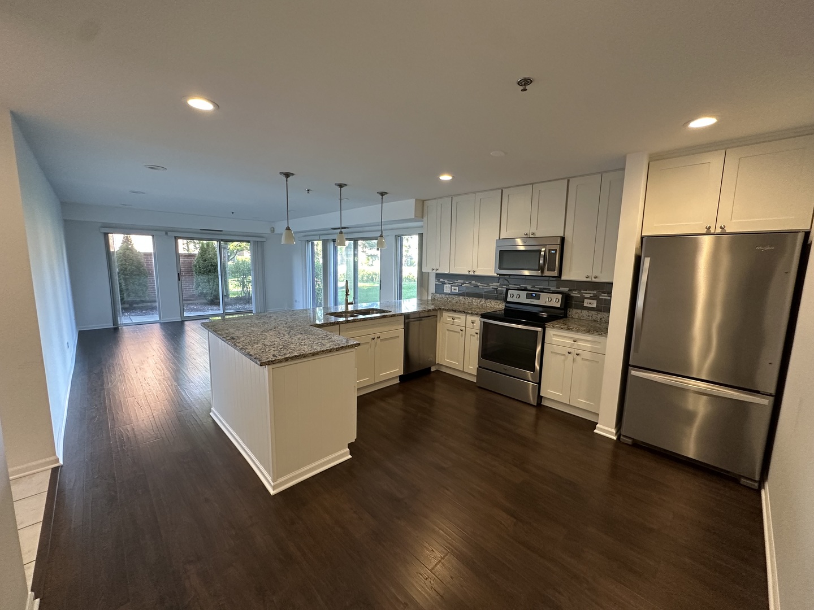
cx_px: 407
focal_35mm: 14
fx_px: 329
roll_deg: -1.4
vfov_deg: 85.7
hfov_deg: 102.1
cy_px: 305
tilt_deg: -7.7
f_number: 2.2
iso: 250
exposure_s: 1/120
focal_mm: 2.22
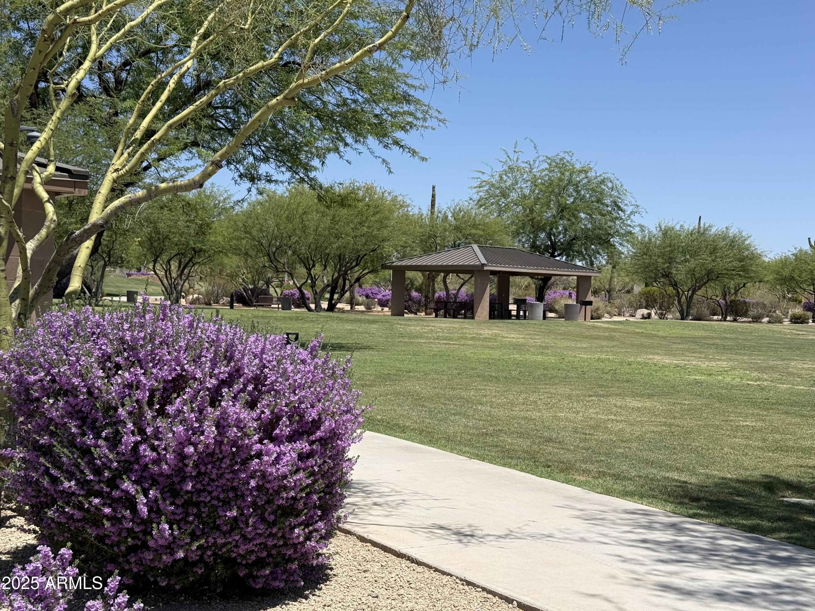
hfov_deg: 39.7
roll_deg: -2.0
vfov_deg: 30.3
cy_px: 306
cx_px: 408
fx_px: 1130
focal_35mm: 48
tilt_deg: +0.2
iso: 80
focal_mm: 6.76
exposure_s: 1/6024
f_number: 1.78
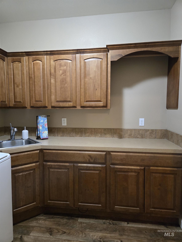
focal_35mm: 23
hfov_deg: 58.9
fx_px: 161
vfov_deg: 73.9
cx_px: 91
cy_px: 121
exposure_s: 1/60
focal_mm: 5.4
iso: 1000
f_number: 1.8
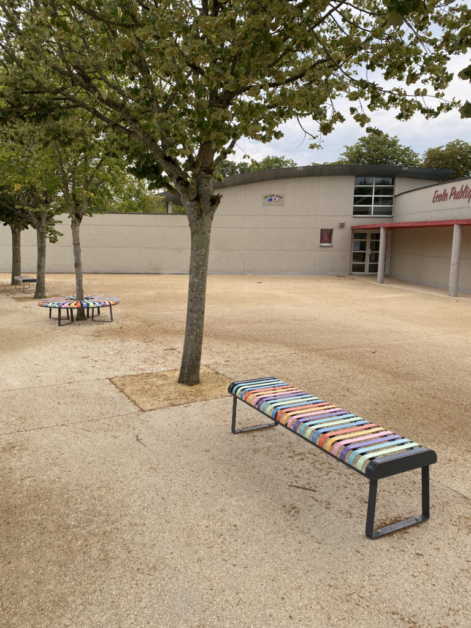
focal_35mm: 26
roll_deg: -0.7
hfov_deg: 53.1
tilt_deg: -6.9
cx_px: 236
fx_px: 472
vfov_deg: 67.3
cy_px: 314
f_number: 1.8
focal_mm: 4.25
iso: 32
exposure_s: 1/613
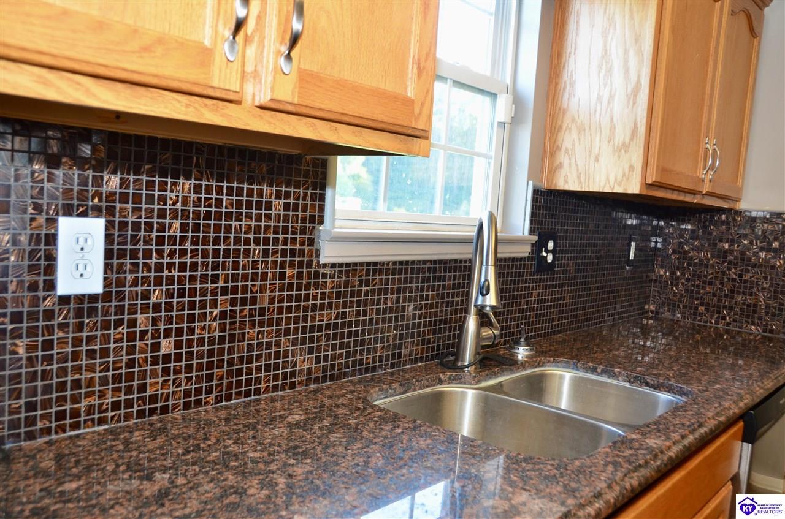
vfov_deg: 43.4
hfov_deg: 62.0
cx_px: 392
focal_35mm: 30
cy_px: 260
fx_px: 653
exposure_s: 1/60
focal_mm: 20
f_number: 4
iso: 800
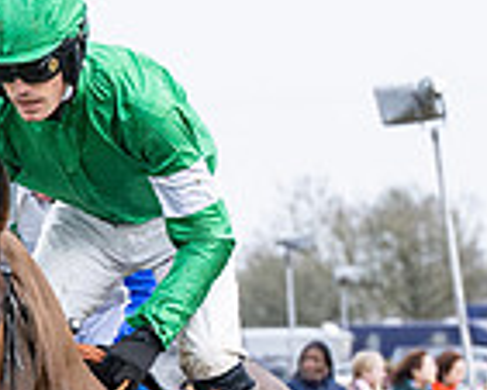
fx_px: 8784
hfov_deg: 3.2
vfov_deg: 2.5
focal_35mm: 609
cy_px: 640
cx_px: 190
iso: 800
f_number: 4
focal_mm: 85
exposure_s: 1/1250
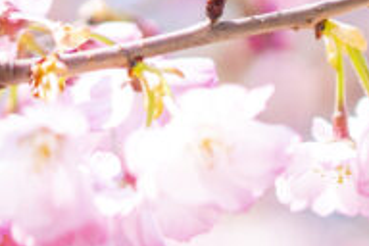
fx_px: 3003
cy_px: 91
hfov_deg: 6.8
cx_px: 736
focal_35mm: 293
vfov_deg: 4.7
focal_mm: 55
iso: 125
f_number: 1.8
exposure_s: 1/3200
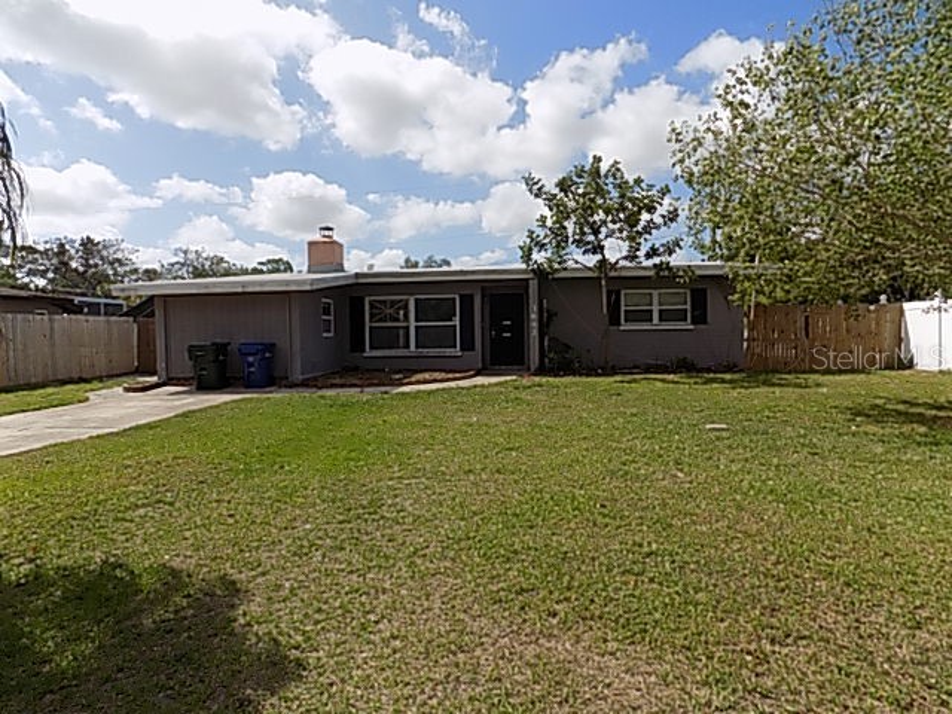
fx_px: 633
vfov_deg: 58.9
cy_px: 357
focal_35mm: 23
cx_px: 476
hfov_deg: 73.9
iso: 80
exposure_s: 1/1500
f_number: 3.1
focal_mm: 4
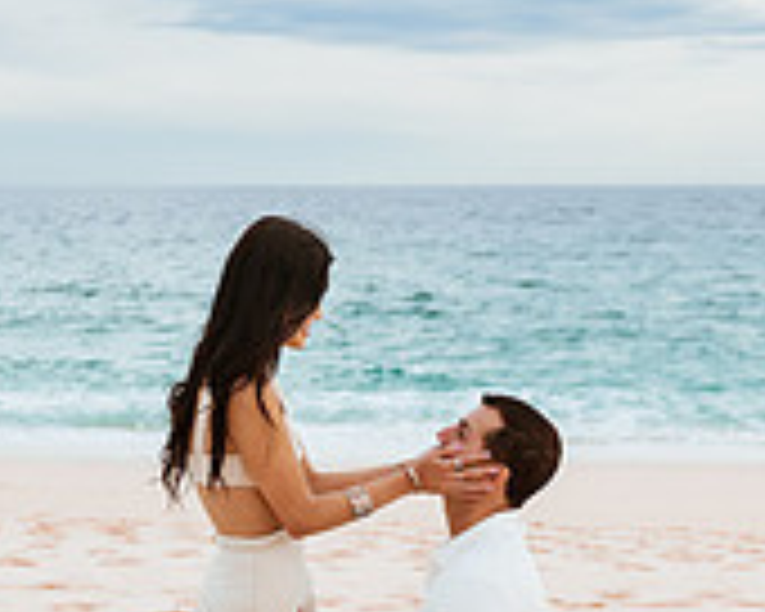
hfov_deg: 24.3
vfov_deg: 19.6
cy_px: 416
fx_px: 1766
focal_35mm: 78
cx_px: 233
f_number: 2.8
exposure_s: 1/4000
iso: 250
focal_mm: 24
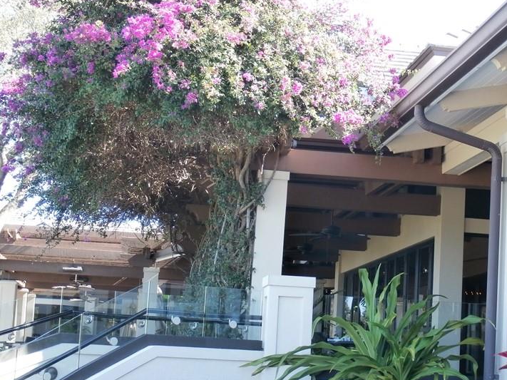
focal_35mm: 72
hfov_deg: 26.8
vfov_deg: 20.4
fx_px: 1054
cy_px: 226
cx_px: 354
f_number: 3.9
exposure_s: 1/80
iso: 100
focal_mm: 8.85
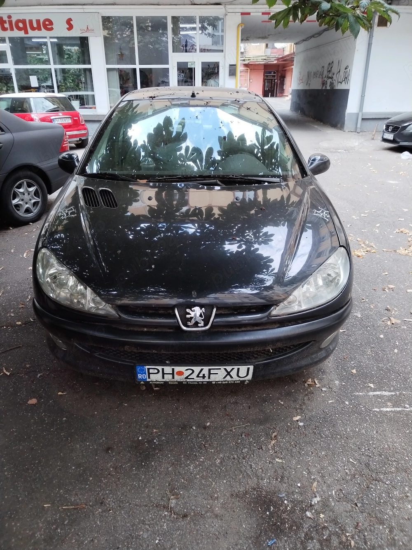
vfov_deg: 67.3
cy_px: 275
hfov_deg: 53.0
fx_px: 413
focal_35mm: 26
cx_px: 206
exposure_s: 1/100
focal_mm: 4.75
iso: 104
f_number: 1.8
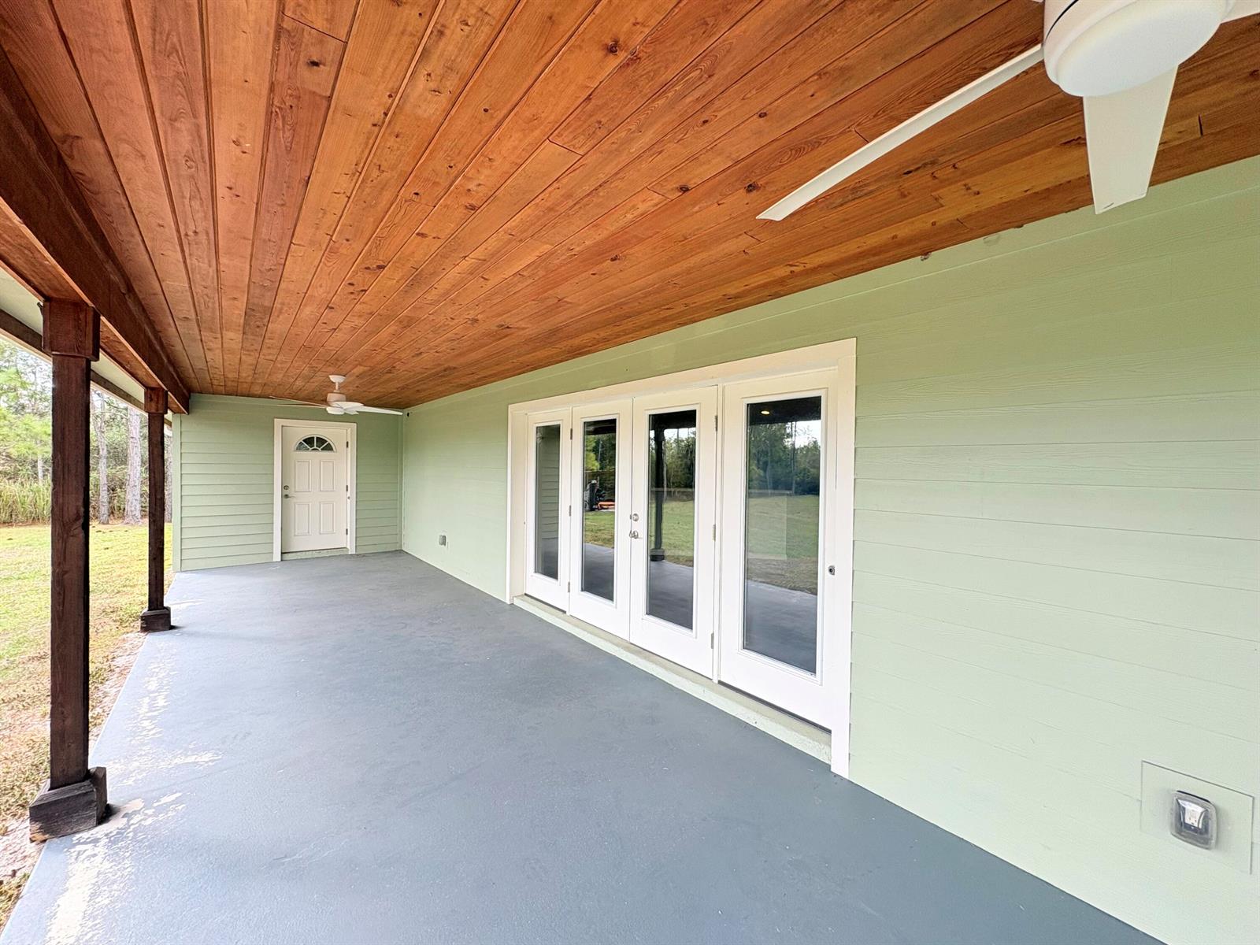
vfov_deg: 85.7
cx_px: 630
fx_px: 510
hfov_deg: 102.1
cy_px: 472
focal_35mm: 14
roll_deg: -0.3
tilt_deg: +1.6
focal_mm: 2.22
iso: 40
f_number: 2.2
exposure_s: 1/204
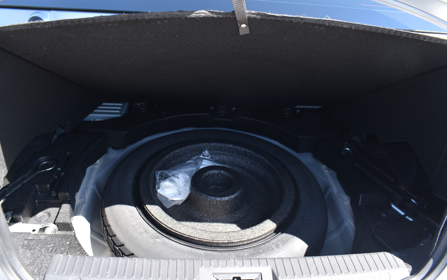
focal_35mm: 28
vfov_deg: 44.5
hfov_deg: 66.5
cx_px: 221
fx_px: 341
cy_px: 138
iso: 125
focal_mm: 18
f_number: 6.3
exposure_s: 1/60
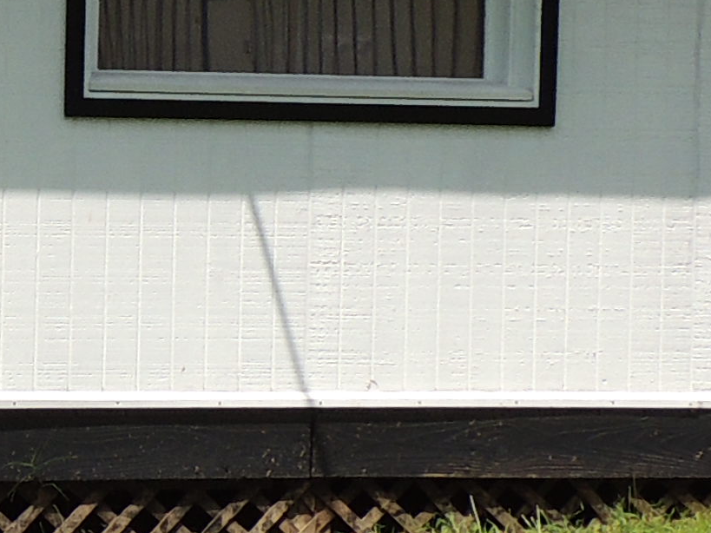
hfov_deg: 13.7
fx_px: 2772
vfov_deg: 10.9
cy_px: 73
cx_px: -380
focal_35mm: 135
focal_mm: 4.3
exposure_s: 1/1250
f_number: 3.3
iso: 100
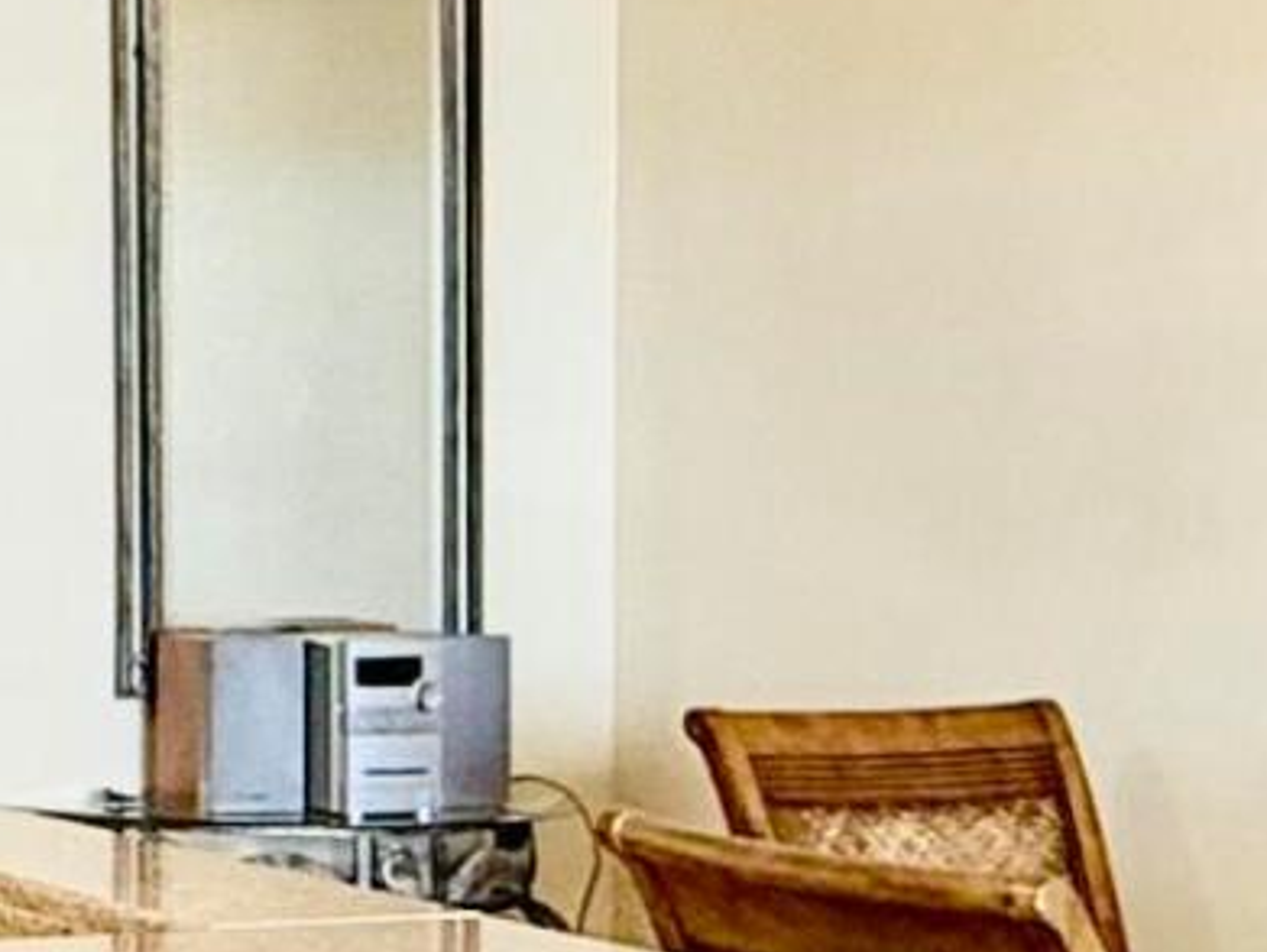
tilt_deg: +0.5
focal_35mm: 103
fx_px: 3773
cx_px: -781
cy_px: 440
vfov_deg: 14.4
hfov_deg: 16.8
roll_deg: -0.7
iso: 160
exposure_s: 1/120
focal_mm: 2.22
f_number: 2.2
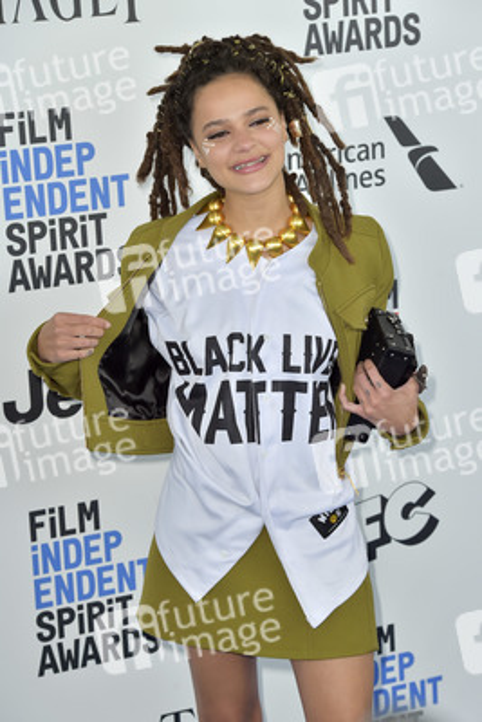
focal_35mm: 116
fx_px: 2327
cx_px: 241
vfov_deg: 17.6
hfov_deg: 11.8
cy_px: 361
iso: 500
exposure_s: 1/320
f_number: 6.3
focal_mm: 116
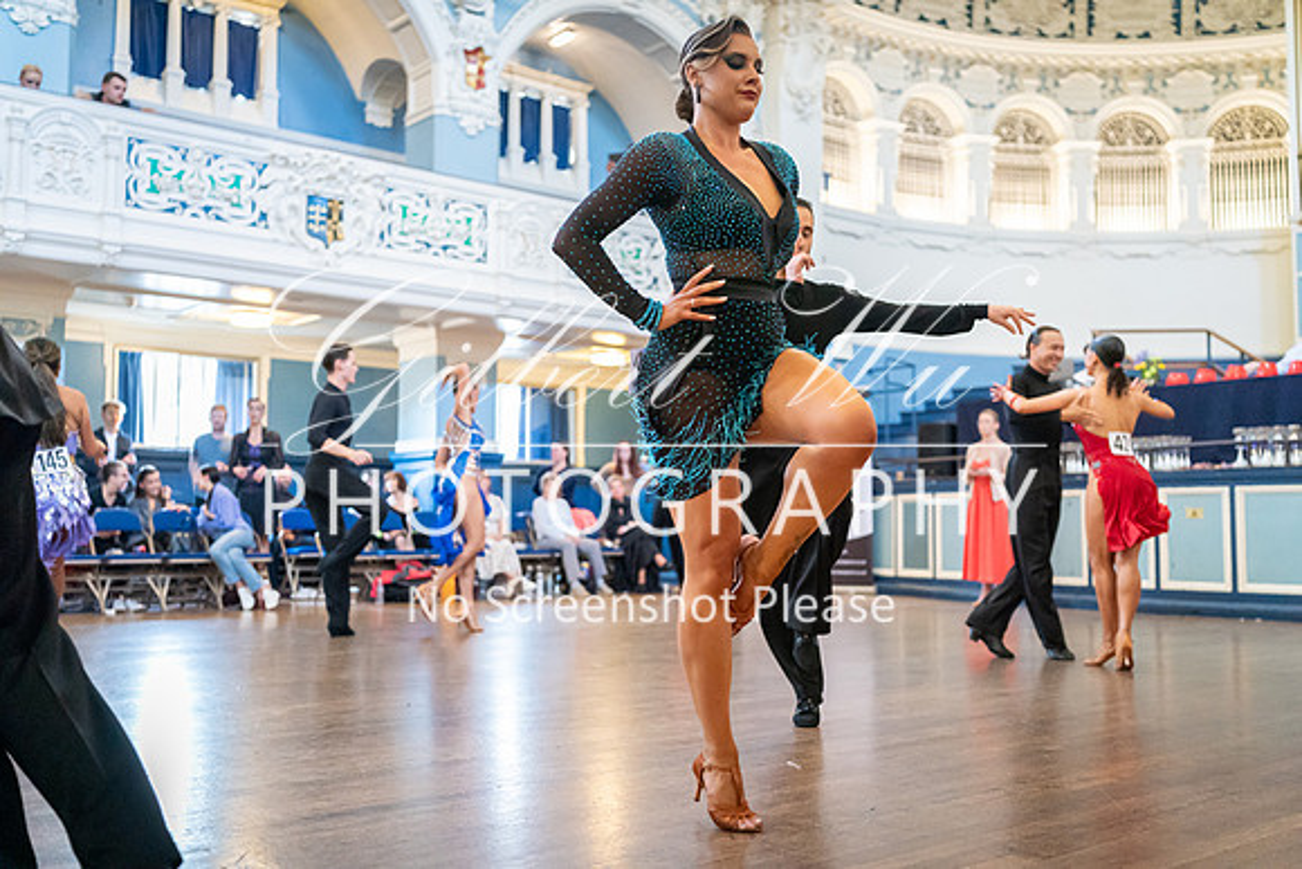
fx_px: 1266
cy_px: 434
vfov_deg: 37.9
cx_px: 651
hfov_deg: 54.4
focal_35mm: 35
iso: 6400
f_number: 2
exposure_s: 1/500
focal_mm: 35
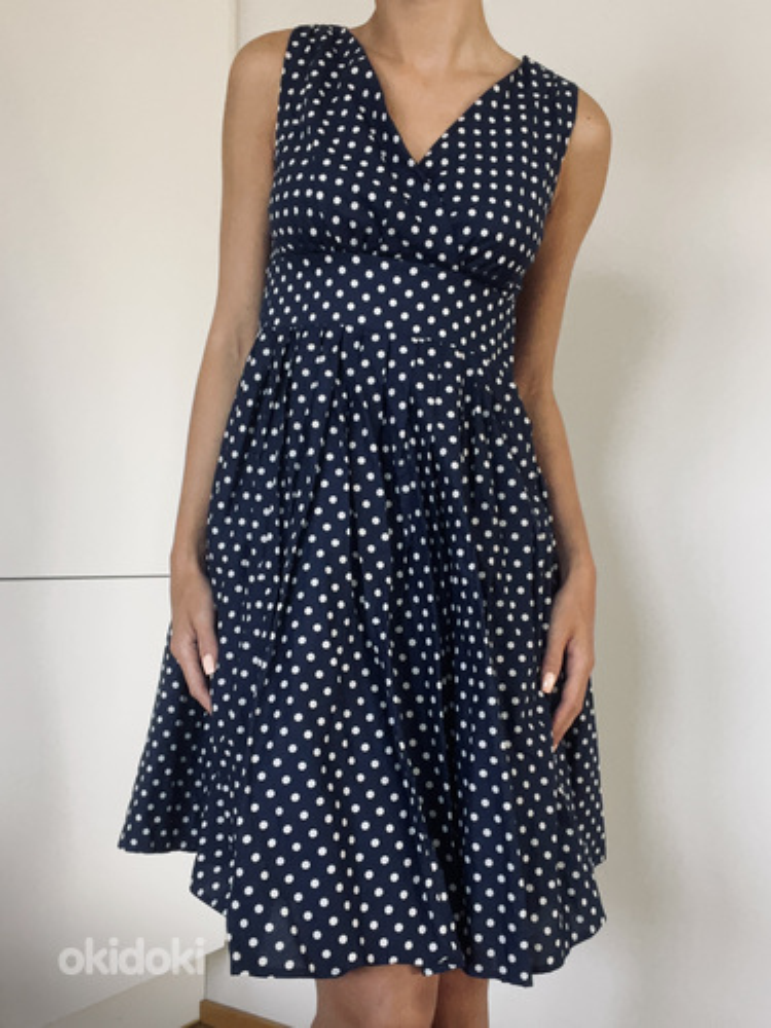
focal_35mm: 30
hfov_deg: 46.8
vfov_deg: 60.0
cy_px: 514
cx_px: 386
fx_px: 891
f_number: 2.2
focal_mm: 2.71
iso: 250
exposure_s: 1/60
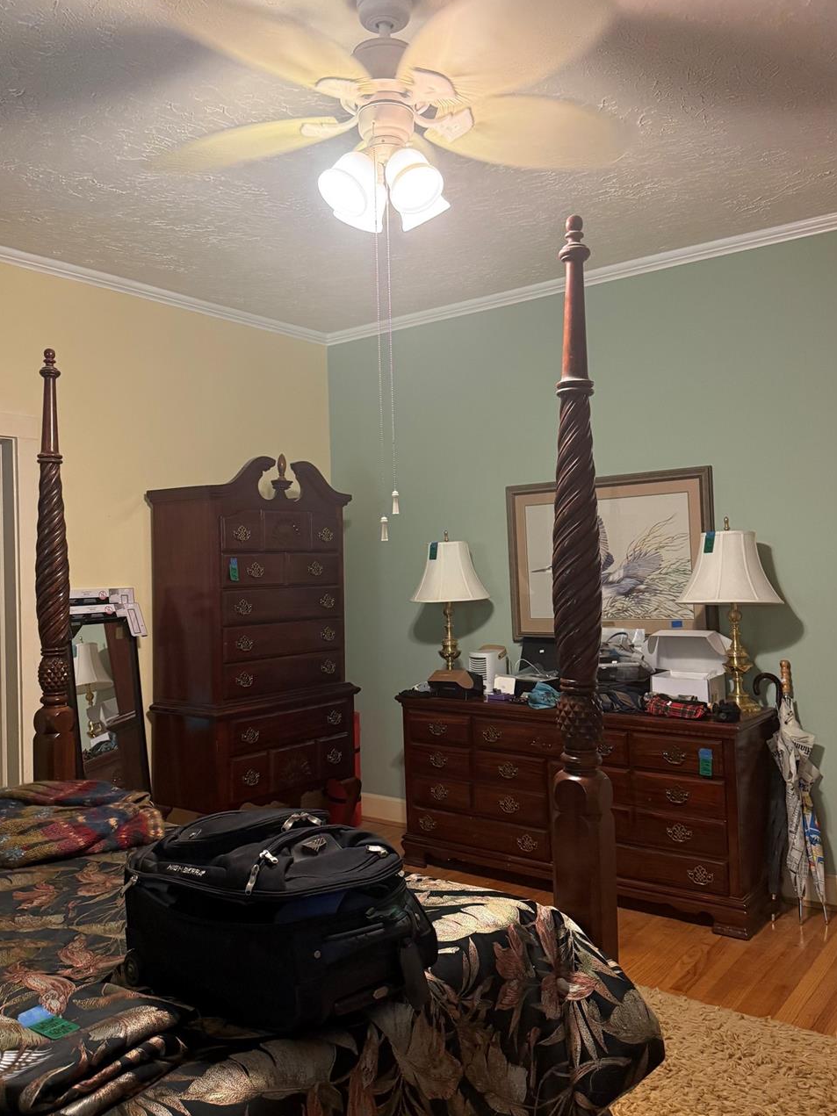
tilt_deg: +3.9
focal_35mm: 29
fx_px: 935
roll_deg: +1.6
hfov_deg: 48.2
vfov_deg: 61.7
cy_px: 541
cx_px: 406
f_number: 1.78
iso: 320
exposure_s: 1/60
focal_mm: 6.76
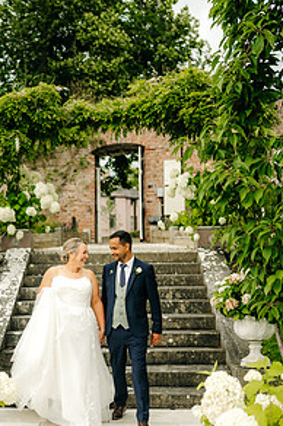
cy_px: 287
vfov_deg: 36.5
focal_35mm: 54
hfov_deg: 24.7
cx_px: 69
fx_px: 638
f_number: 1.4
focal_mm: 35
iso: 100
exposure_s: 1/3200
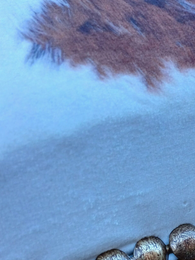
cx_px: 191
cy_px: 190
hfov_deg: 21.8
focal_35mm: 65
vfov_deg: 29.4
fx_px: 488
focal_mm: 3.98
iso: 20
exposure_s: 1/50
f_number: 1.8
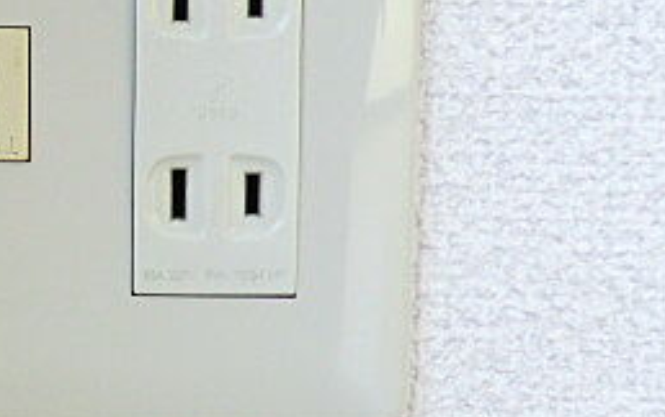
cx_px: 70
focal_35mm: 63
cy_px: 121
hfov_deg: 31.0
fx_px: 1143
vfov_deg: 20.6
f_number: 3.2
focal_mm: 4.3
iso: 400
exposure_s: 1/60
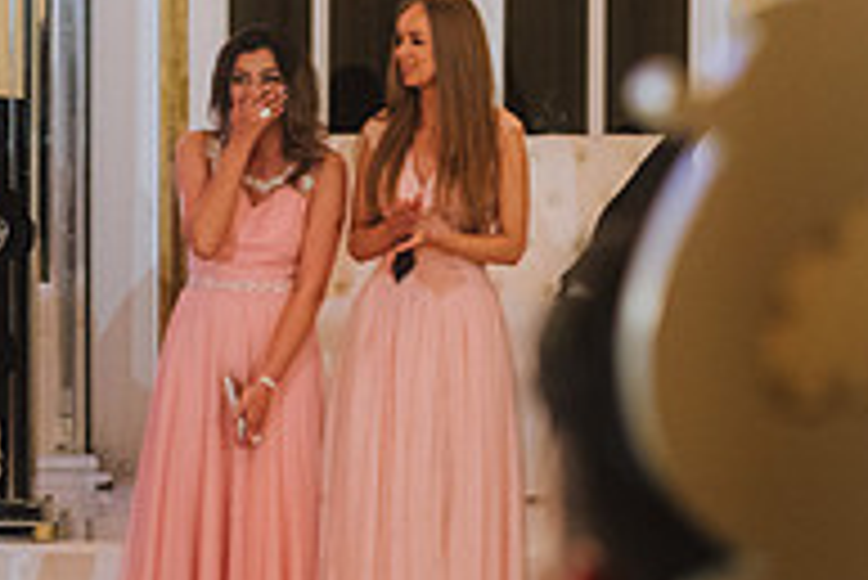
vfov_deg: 6.5
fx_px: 5067
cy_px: 492
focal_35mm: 210
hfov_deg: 9.8
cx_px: 369
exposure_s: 1/125
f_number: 2.8
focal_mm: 70
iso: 2000
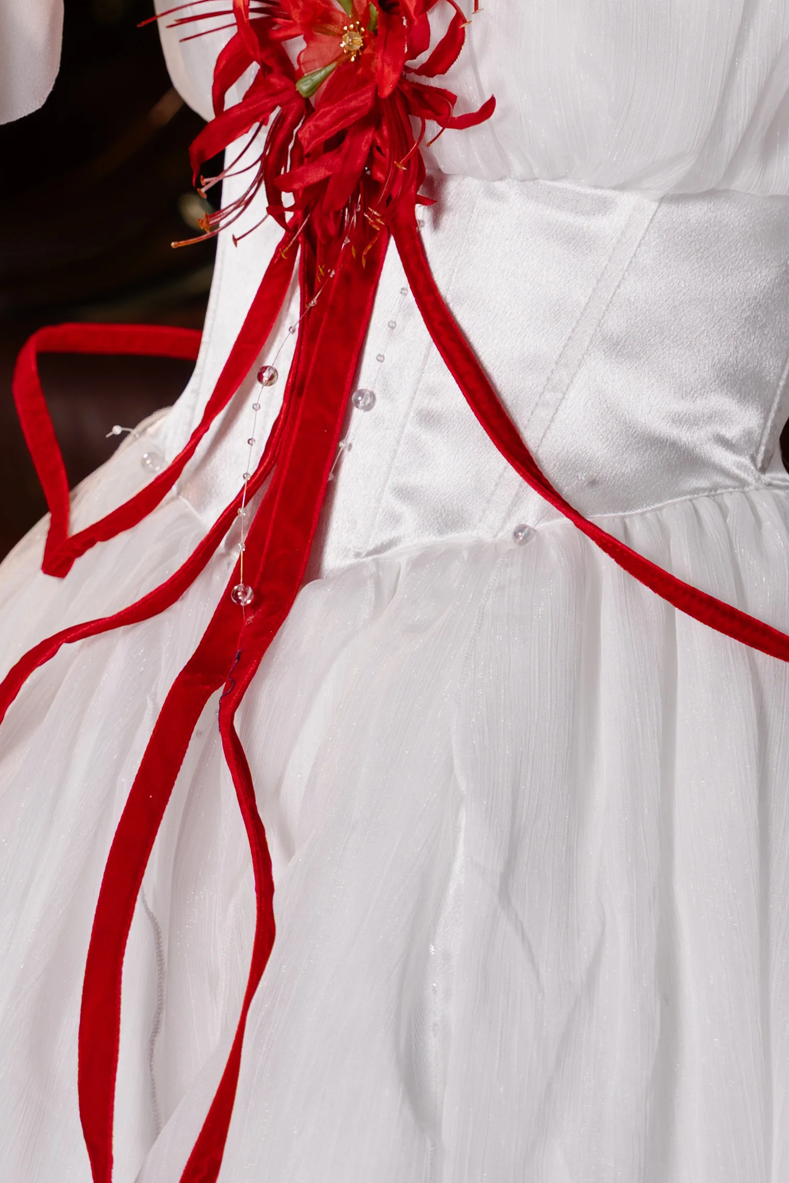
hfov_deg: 6.3
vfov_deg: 9.4
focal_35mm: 217
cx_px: 686
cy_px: 6
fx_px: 7134
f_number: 2.8
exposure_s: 1/60
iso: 100
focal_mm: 70
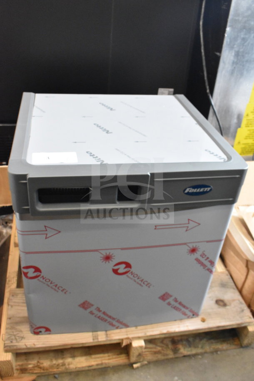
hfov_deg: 40.0
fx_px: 349
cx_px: 127
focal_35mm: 33
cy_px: 190
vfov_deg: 57.2
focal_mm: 22
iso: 6400
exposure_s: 1/160
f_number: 6.3
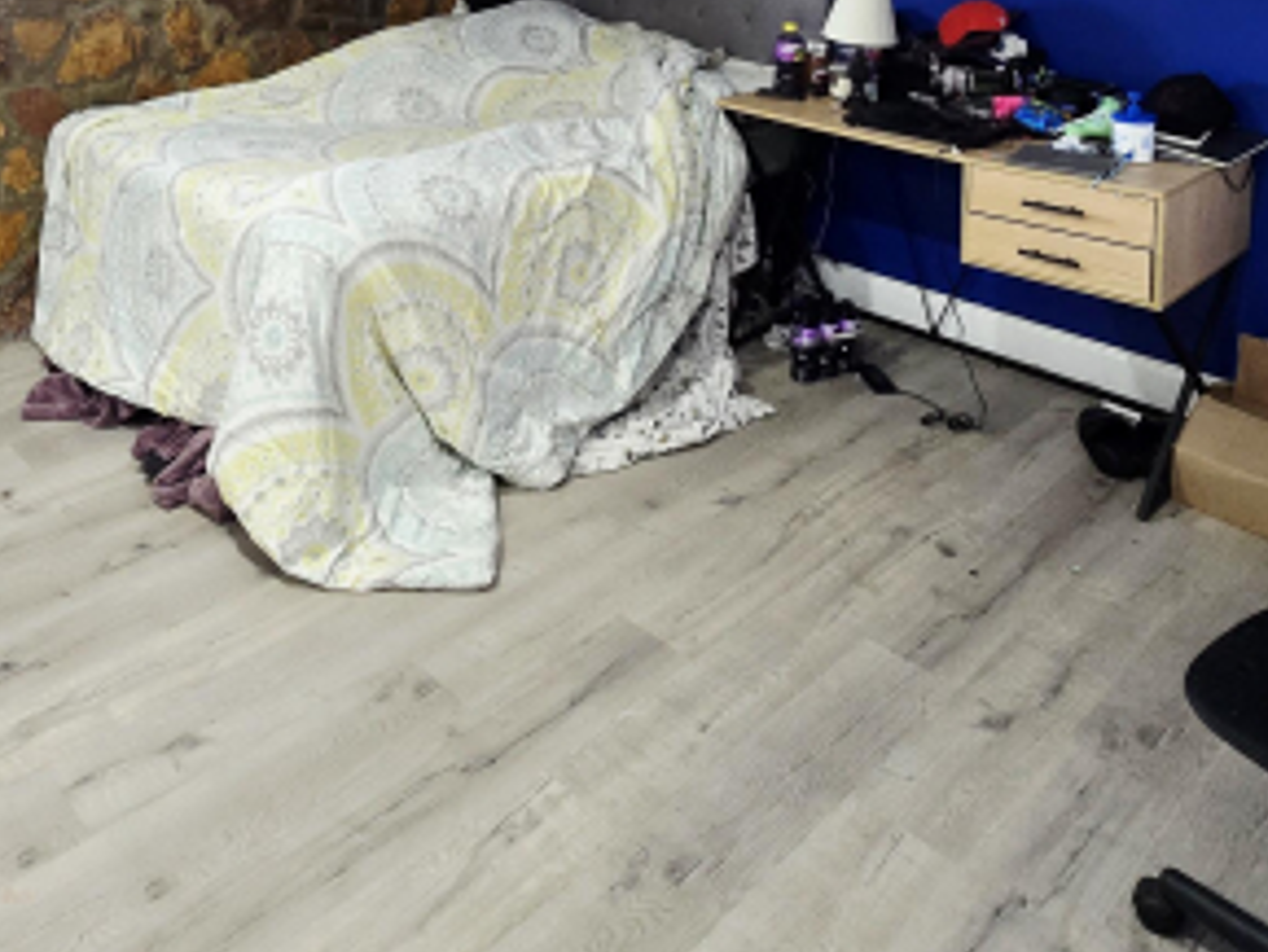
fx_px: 1099
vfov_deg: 41.0
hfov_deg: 59.4
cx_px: 507
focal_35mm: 30
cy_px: 4
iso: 500
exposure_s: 1/60.2
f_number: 2.2
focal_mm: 2.2
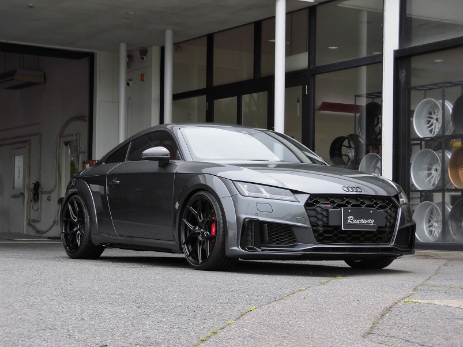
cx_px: 232
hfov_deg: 21.8
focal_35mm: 90
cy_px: 174
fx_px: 1204
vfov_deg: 16.4
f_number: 4.7
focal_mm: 16.15
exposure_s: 1/320
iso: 100
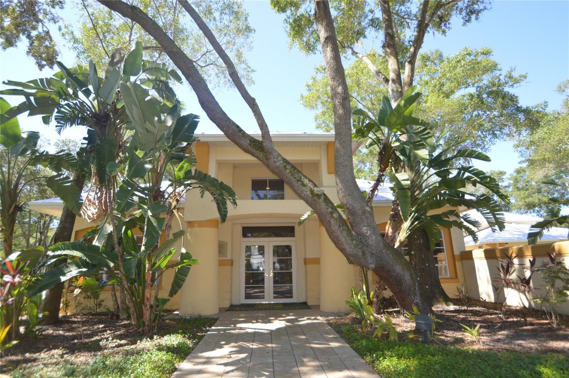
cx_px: 284
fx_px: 284
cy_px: 189
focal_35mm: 18
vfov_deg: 67.3
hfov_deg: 90.1
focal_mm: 12
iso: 100
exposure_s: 1/160
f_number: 3.8
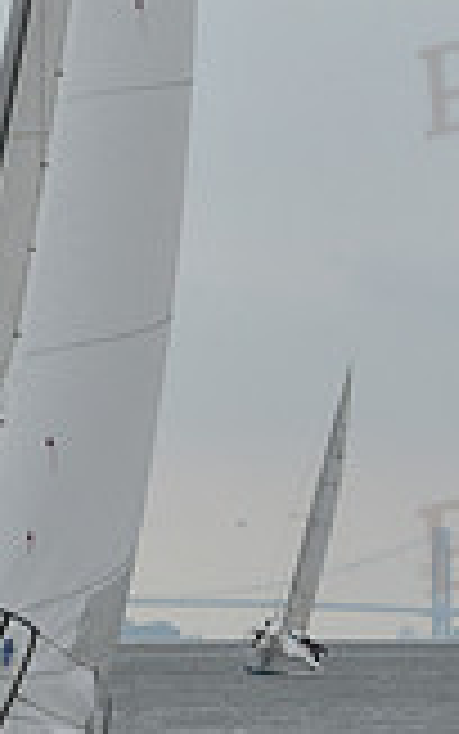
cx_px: 187
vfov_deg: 4.4
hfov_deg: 2.8
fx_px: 9459
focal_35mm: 473
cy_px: -149
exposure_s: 1/800
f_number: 11
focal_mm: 130
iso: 400
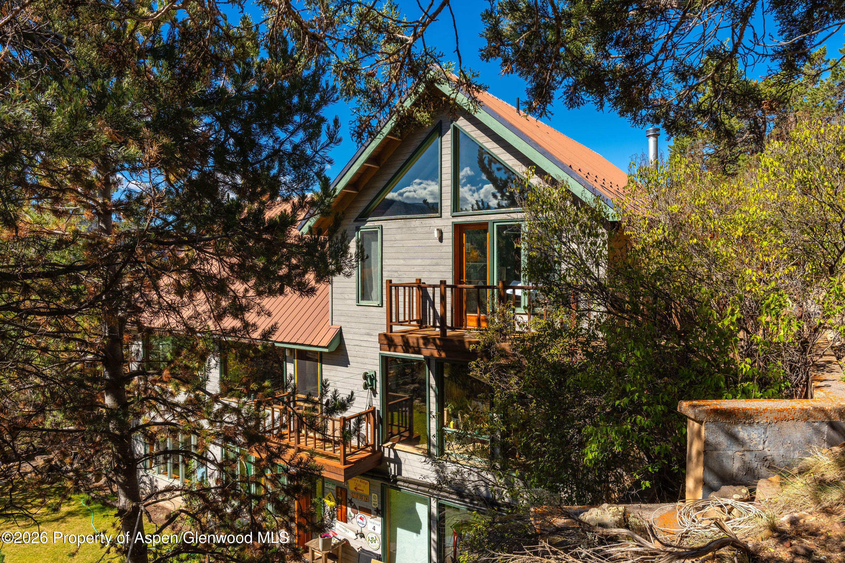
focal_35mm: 24
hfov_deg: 73.7
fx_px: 563
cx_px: 422
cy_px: 282
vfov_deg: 53.1
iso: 200
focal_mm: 24
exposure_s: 1/2500
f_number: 11
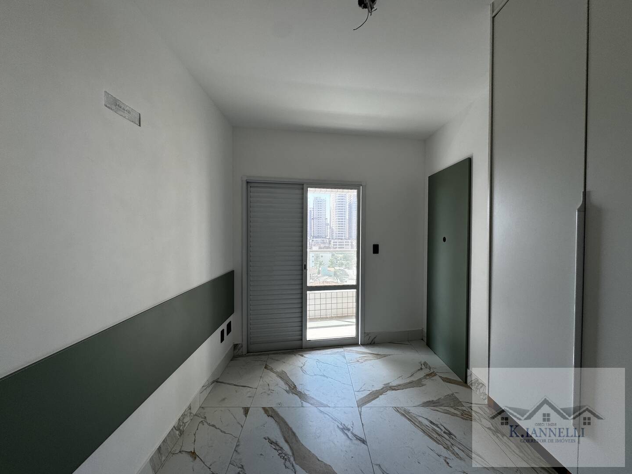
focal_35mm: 14
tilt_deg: -2.2
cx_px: 316
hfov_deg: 102.1
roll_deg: -0.6
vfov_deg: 85.7
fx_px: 256
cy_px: 237
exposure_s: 1/130
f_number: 2.2
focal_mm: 2.22
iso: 40
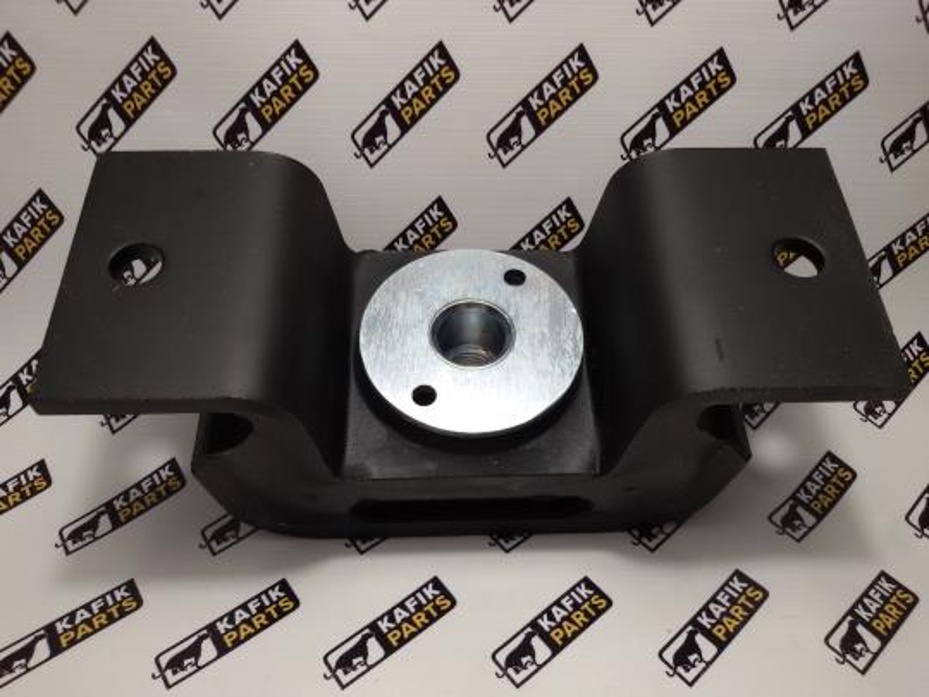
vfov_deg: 45.4
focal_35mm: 31
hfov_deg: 58.4
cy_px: 348
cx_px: 464
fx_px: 832
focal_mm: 2.93
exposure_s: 1/33
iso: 40
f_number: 2.4
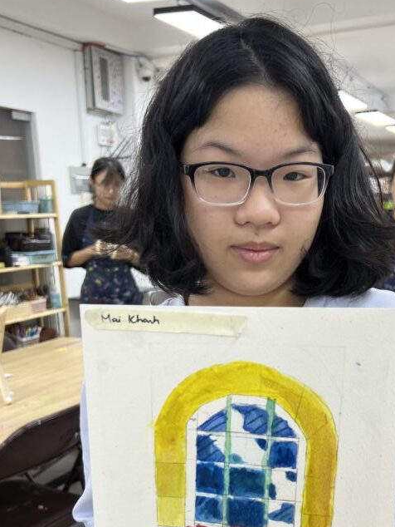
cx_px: 271
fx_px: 623
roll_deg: +2.0
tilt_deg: -11.3
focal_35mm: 41
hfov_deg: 34.8
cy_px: 337
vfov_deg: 45.3
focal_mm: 5.7
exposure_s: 1/100
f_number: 1.5
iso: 40
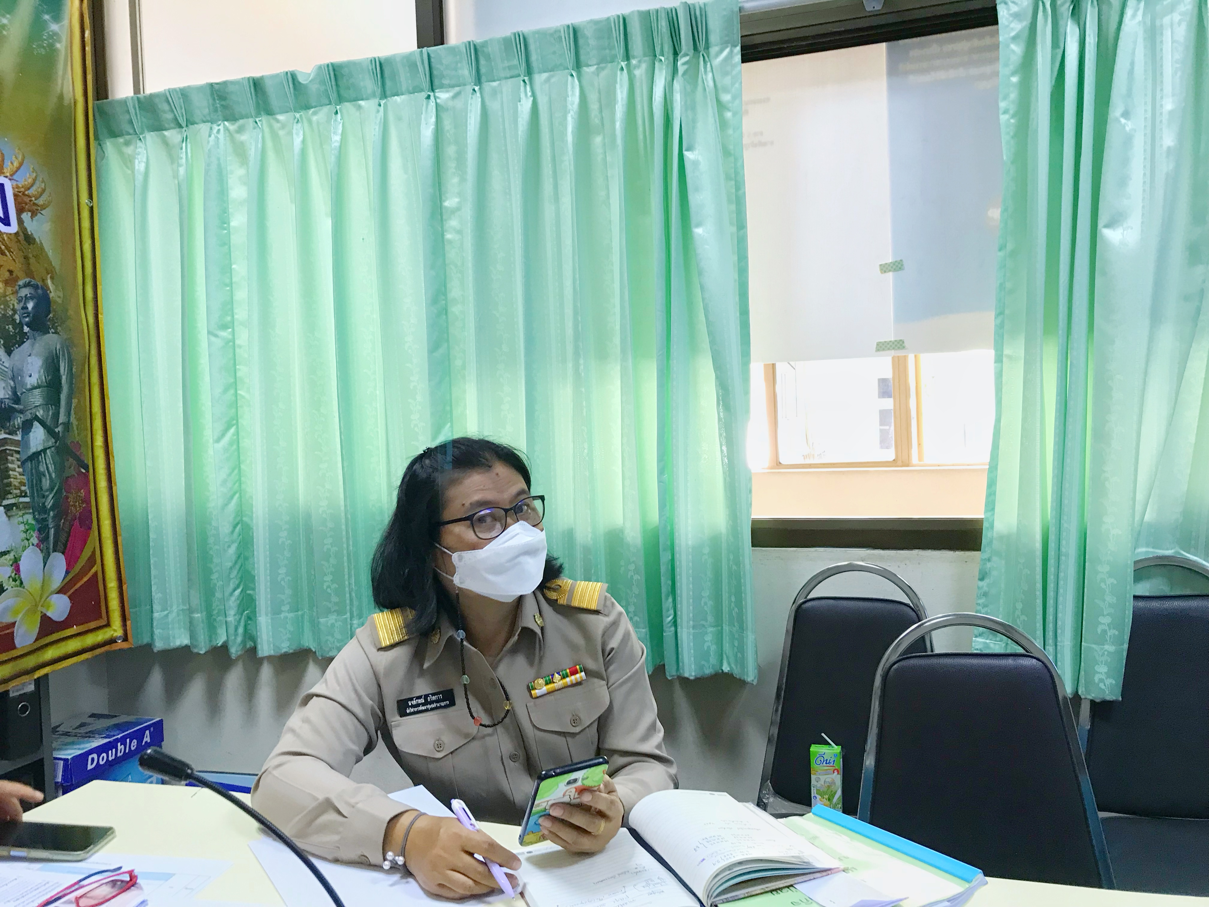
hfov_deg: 63.4
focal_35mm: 28
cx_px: 604
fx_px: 978
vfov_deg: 49.7
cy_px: 454
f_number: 1.8
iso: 40
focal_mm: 3.99
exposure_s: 1/20
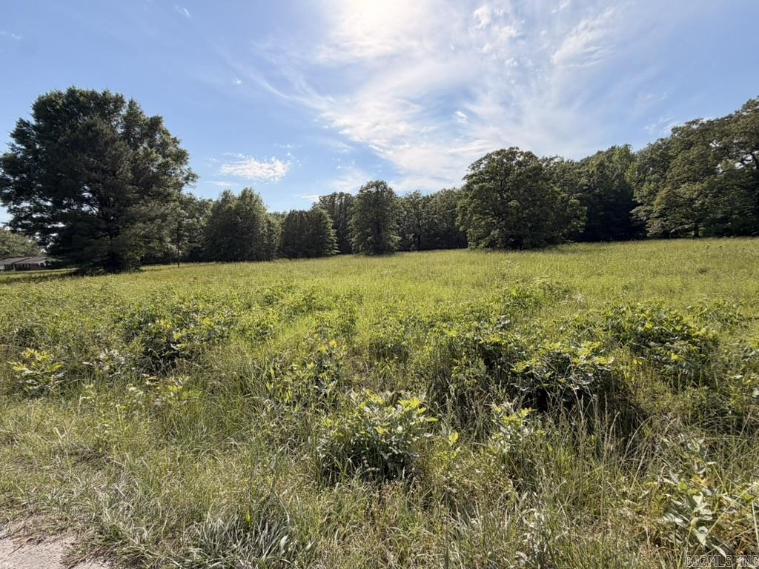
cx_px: 380
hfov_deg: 102.1
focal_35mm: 14
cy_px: 284
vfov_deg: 85.7
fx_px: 307
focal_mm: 2.22
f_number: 2.2
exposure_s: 1/1167
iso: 25
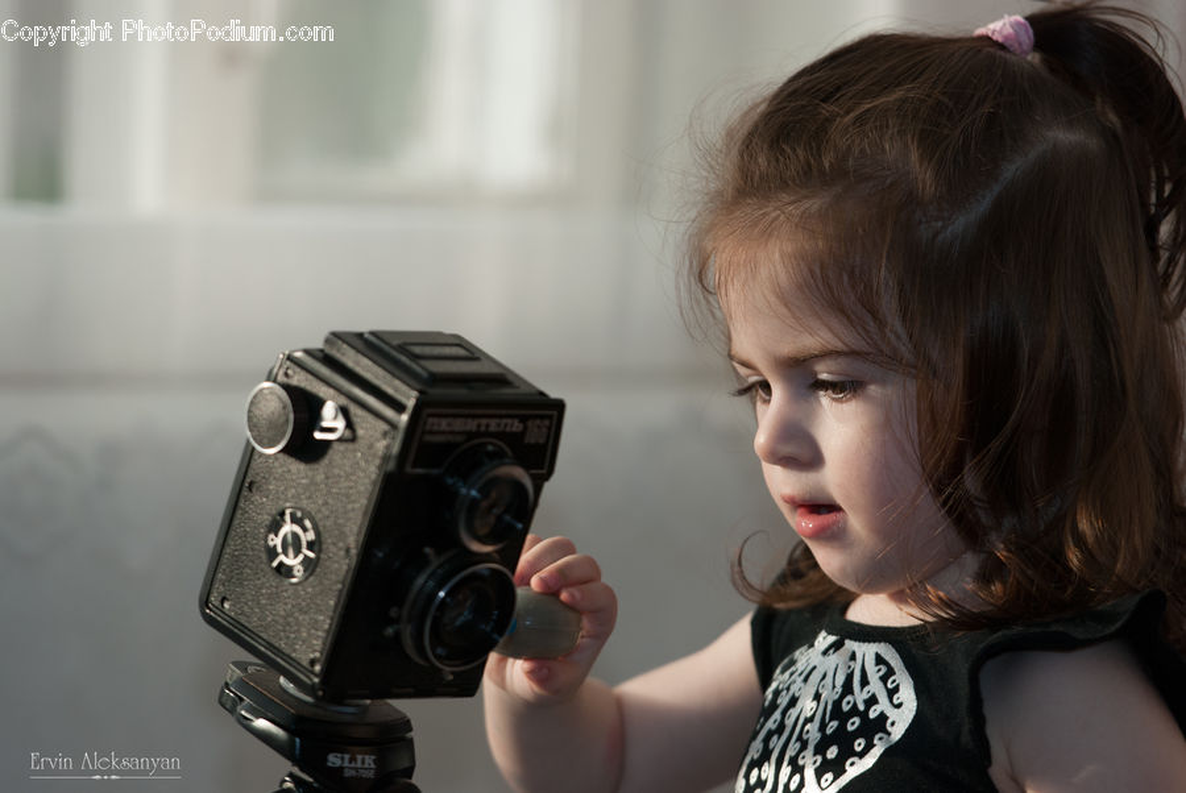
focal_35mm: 270
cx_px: 593
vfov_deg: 5.1
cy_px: 396
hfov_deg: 7.6
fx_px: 8903
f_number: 2.8
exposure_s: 1/125
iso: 200
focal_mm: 180
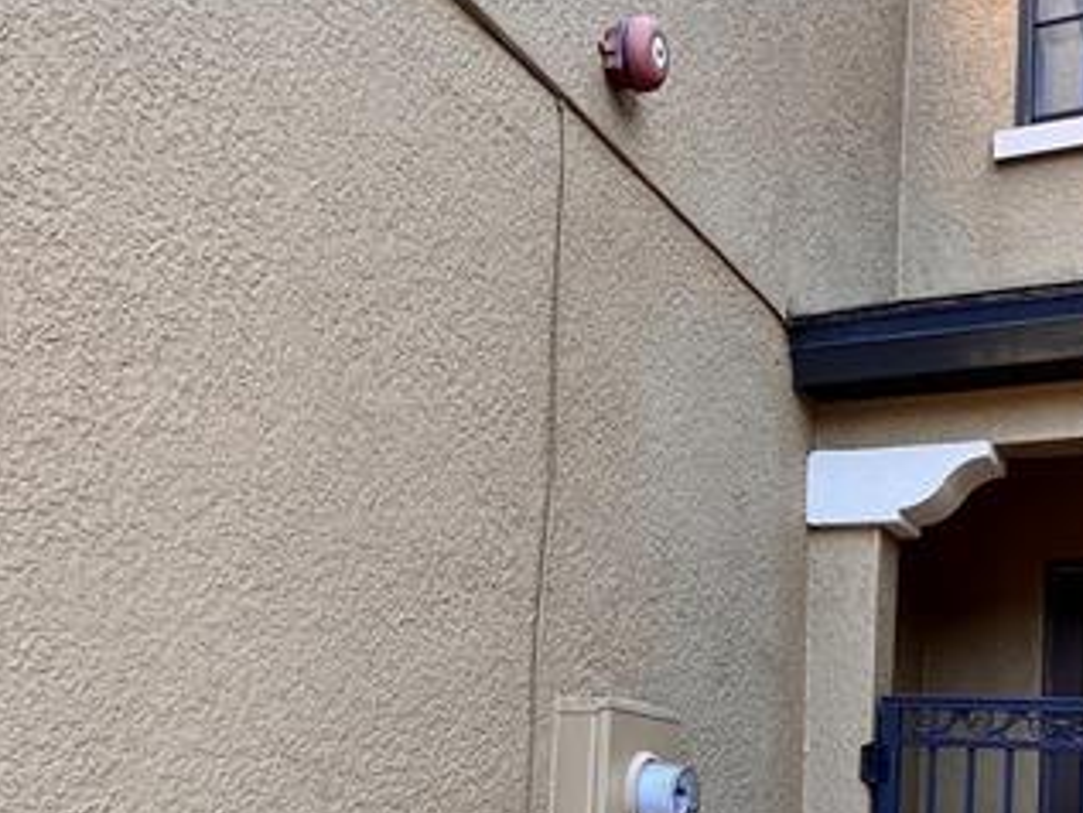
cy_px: 724
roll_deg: -3.1
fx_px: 1315
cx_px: 642
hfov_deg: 44.6
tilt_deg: +7.4
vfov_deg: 32.7
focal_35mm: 42
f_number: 1.8
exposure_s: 1/136
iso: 32
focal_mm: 1.57
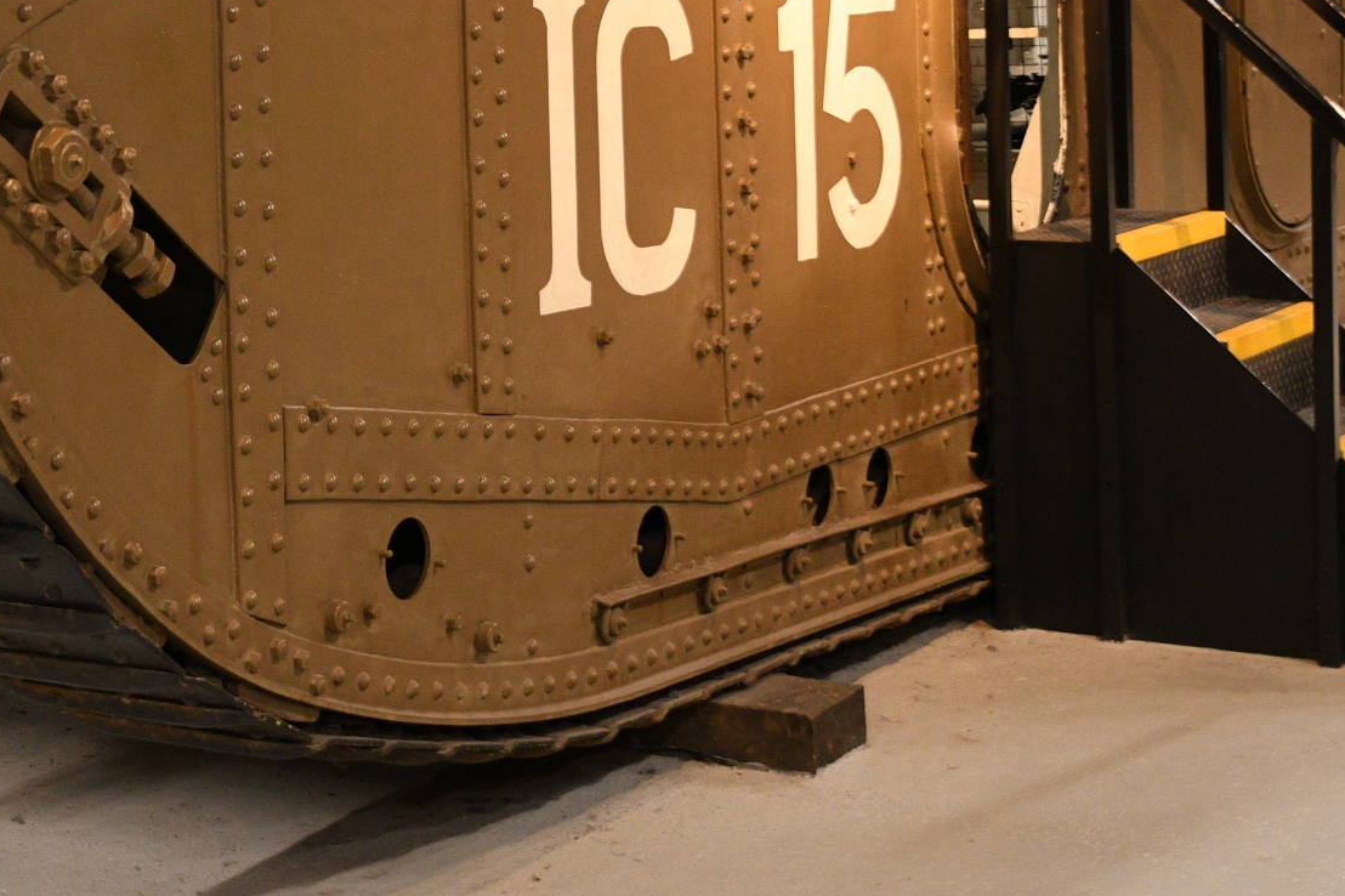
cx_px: 280
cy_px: 64
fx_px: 2913
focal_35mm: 78
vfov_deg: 17.2
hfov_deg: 25.6
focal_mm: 24
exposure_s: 1/40
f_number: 3
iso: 1250
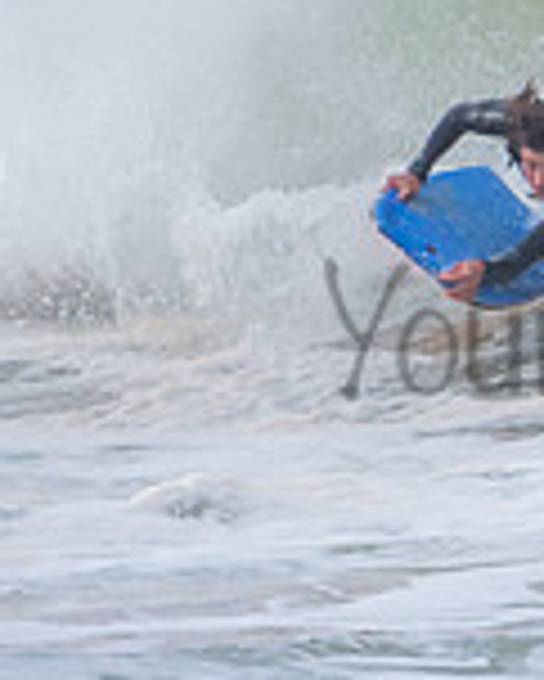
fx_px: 54404
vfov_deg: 0.7
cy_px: 290
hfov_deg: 0.6
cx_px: 787
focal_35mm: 2706
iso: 200
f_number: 5.6
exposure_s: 1/1000
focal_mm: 500
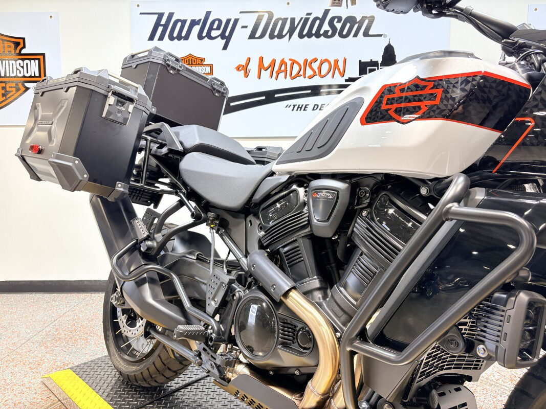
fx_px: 410
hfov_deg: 67.3
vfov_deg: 53.1
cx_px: 273
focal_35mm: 26
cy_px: 204
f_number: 1.6
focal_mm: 5.96
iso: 80
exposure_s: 1/120
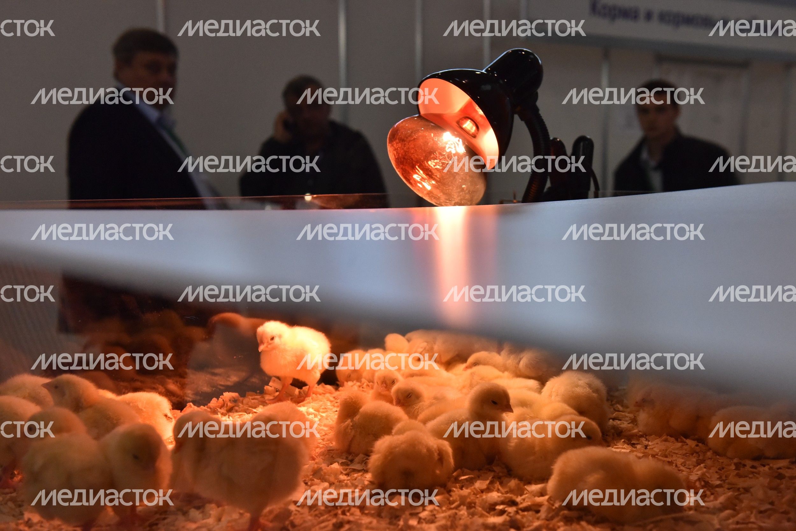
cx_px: 398
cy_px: 266
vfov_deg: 28.1
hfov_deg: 41.1
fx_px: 1062
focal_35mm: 48
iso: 3200
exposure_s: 1/1000
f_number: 5.6
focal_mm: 48
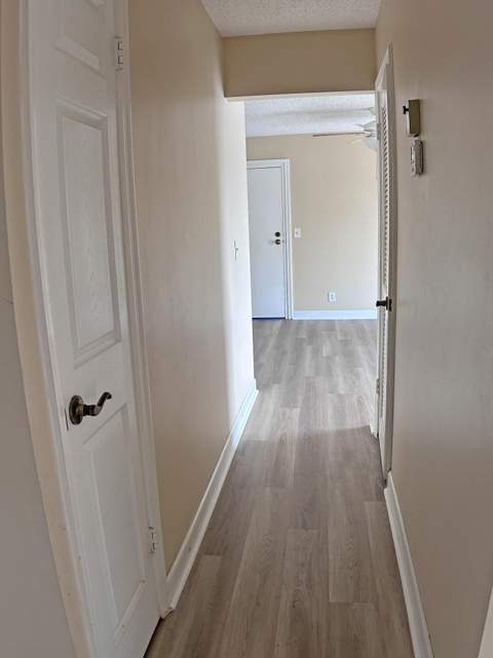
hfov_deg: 56.8
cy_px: 329
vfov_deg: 71.6
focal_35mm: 24
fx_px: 456
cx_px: 246
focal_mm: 6.86
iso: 250
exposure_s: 1/60
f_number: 1.78
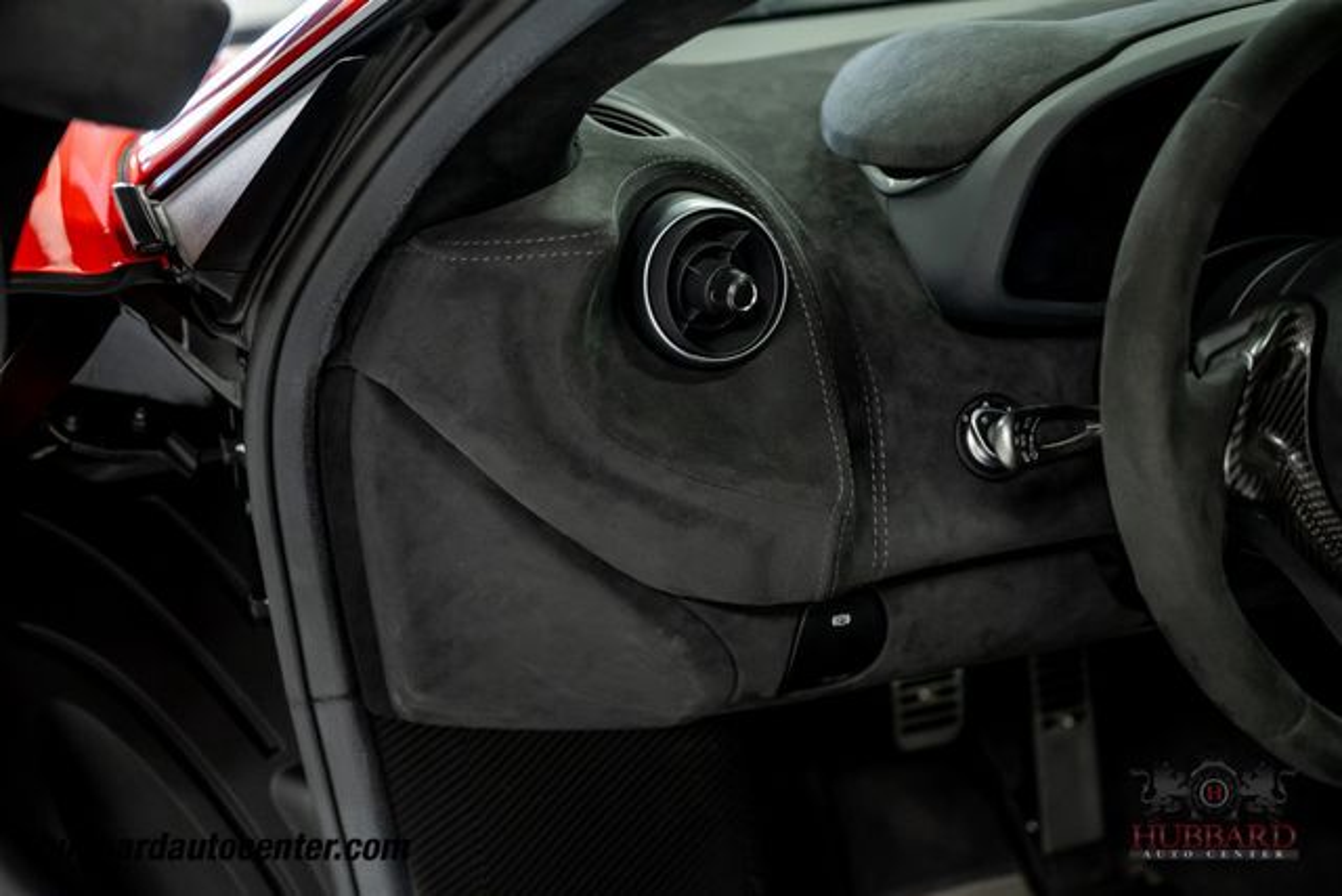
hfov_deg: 34.5
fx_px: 2162
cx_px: 671
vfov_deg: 23.4
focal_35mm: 58
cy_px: 448
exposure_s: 1/60
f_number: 4
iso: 2500
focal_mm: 58
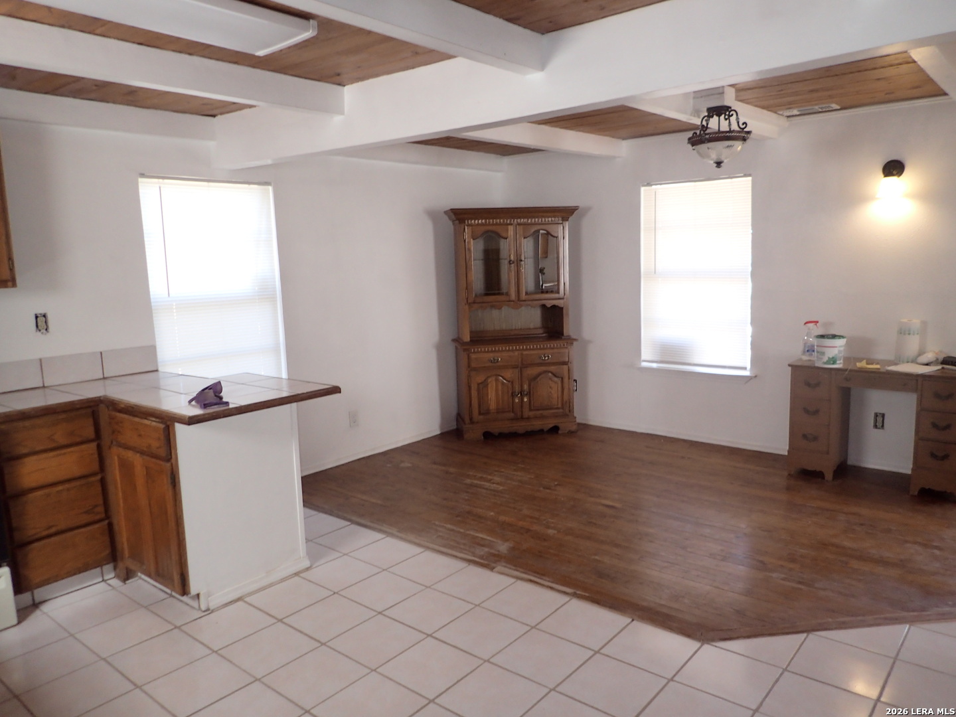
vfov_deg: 54.9
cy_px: 358
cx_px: 478
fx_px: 690
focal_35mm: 25
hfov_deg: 69.4
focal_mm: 4.5
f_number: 2
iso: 200
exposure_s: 1/50
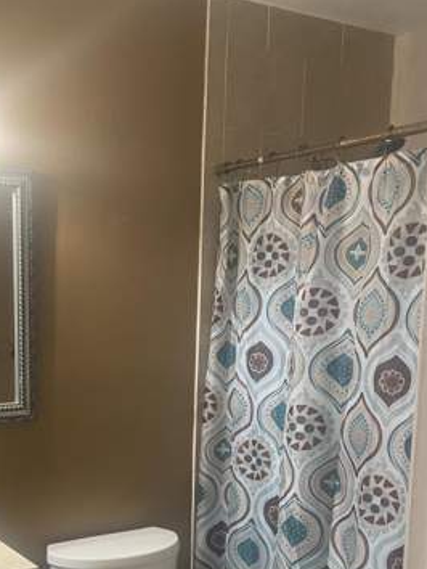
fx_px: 772
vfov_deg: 39.3
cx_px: 109
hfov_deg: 30.4
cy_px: 431
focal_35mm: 47
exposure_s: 1/60
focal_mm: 4.2
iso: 125
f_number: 1.6
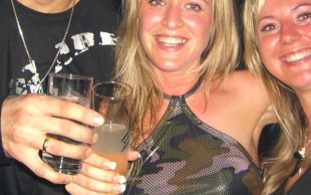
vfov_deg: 16.6
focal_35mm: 78
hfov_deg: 26.5
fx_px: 661
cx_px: 140
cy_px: 37
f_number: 2.8
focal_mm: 7.9
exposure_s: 1/60
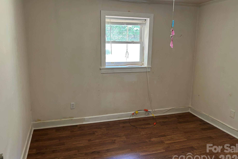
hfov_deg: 65.5
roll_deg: -0.9
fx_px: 185
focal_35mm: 28
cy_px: 75
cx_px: 122
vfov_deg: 46.4
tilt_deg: -10.4
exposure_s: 1/60
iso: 160
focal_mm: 5.7
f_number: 1.5
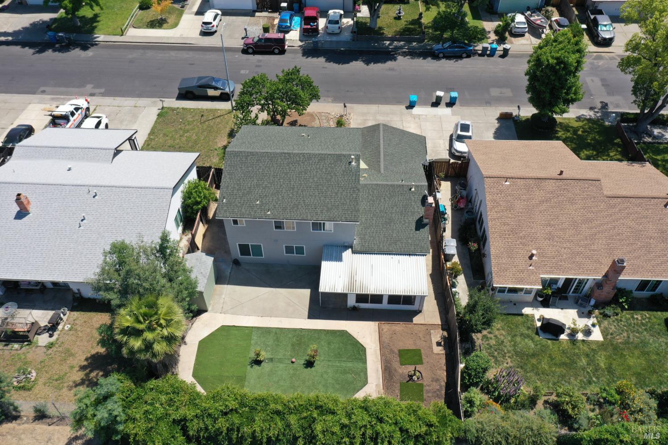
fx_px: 520
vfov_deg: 46.4
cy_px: 222
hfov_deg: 65.5
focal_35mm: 28
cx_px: 334
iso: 100
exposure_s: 1/400
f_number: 5.6
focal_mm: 10.26
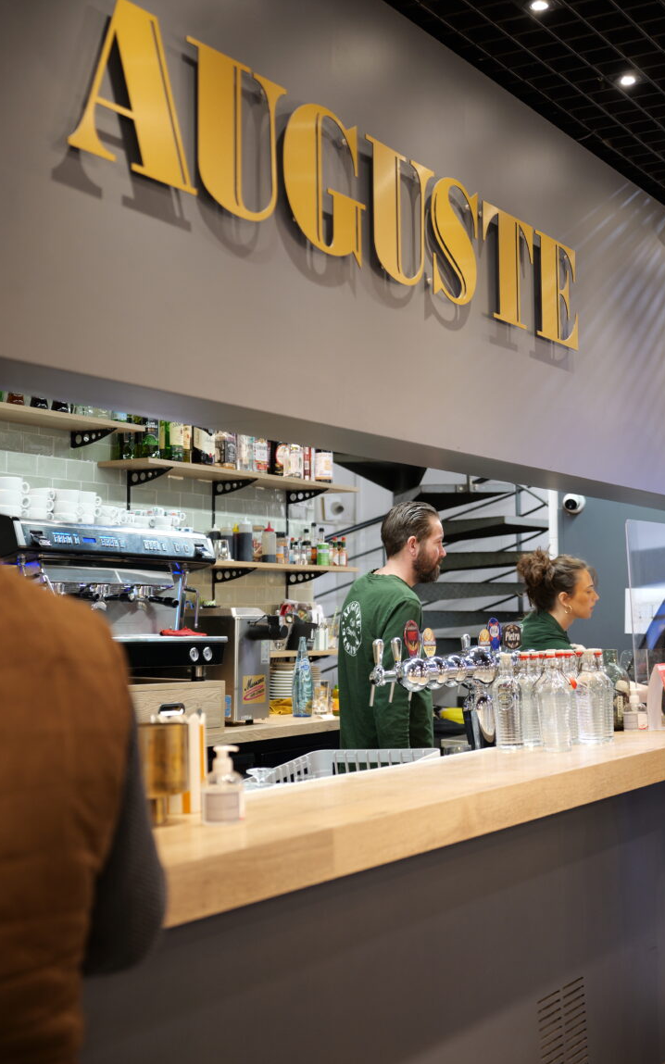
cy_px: 532
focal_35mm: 47
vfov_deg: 42.6
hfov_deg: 27.4
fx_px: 1363
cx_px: 335
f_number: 2.8
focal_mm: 46
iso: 640
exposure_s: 1/60
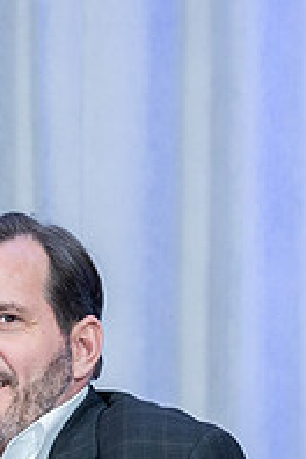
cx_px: 60
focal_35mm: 306
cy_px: 410
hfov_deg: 4.5
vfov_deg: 6.7
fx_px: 3901
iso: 1600
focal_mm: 90
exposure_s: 1/200
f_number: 4
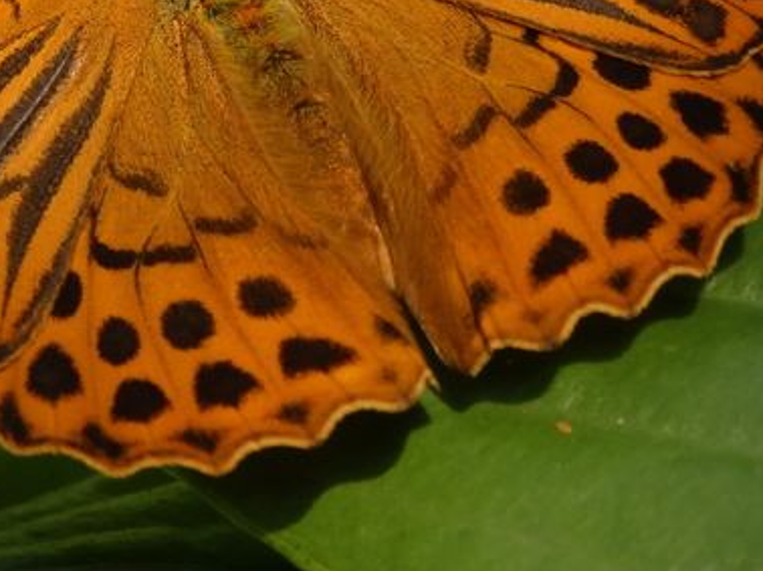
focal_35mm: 149
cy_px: 59
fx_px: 3282
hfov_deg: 13.2
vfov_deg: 9.9
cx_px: 140
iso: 100
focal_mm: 11.9
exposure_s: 1/200
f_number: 4.4
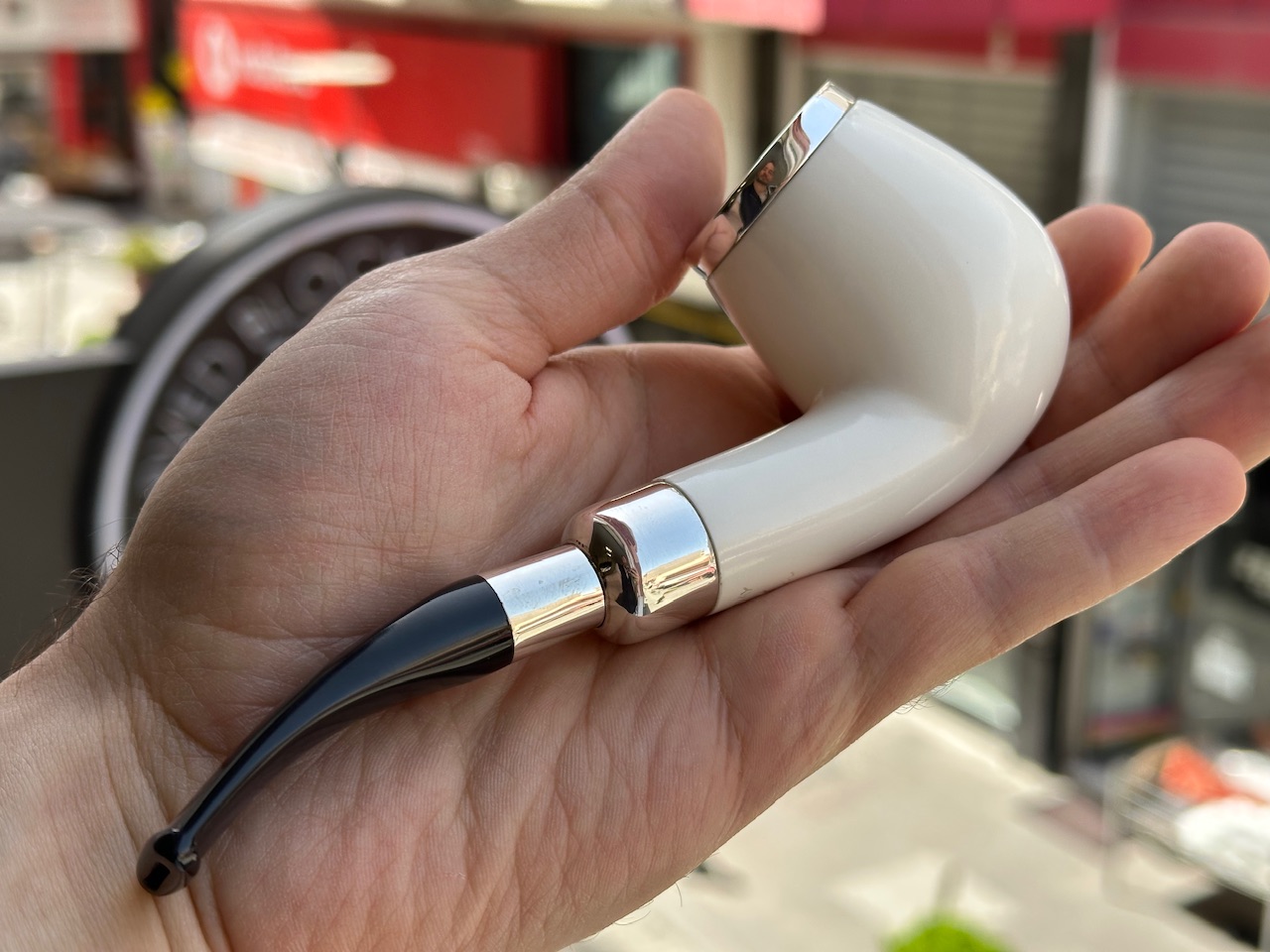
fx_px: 1761
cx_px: 635
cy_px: 476
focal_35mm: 48
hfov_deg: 39.7
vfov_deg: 30.3
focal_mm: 6.86
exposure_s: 1/850
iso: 64
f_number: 1.78
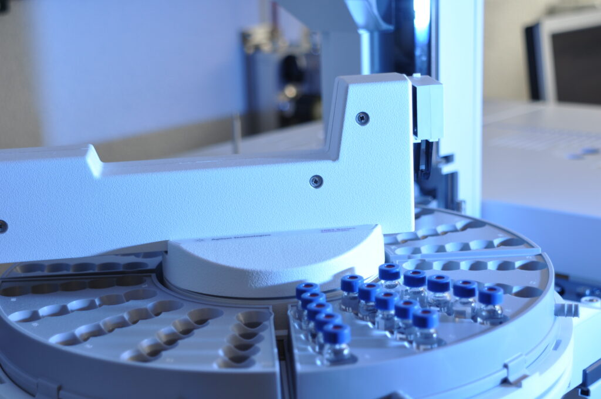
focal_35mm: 68
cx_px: 300
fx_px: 1125
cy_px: 200
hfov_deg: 29.9
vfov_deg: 20.1
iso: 200
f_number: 4.5
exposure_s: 1/160
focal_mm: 45
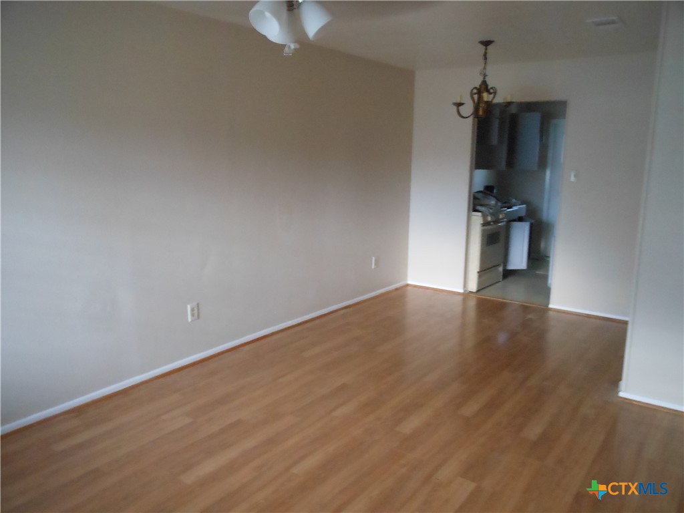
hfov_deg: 63.4
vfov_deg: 49.7
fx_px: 553
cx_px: 342
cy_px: 256
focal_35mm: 28
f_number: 3.7
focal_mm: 5
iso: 800
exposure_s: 1/2.5
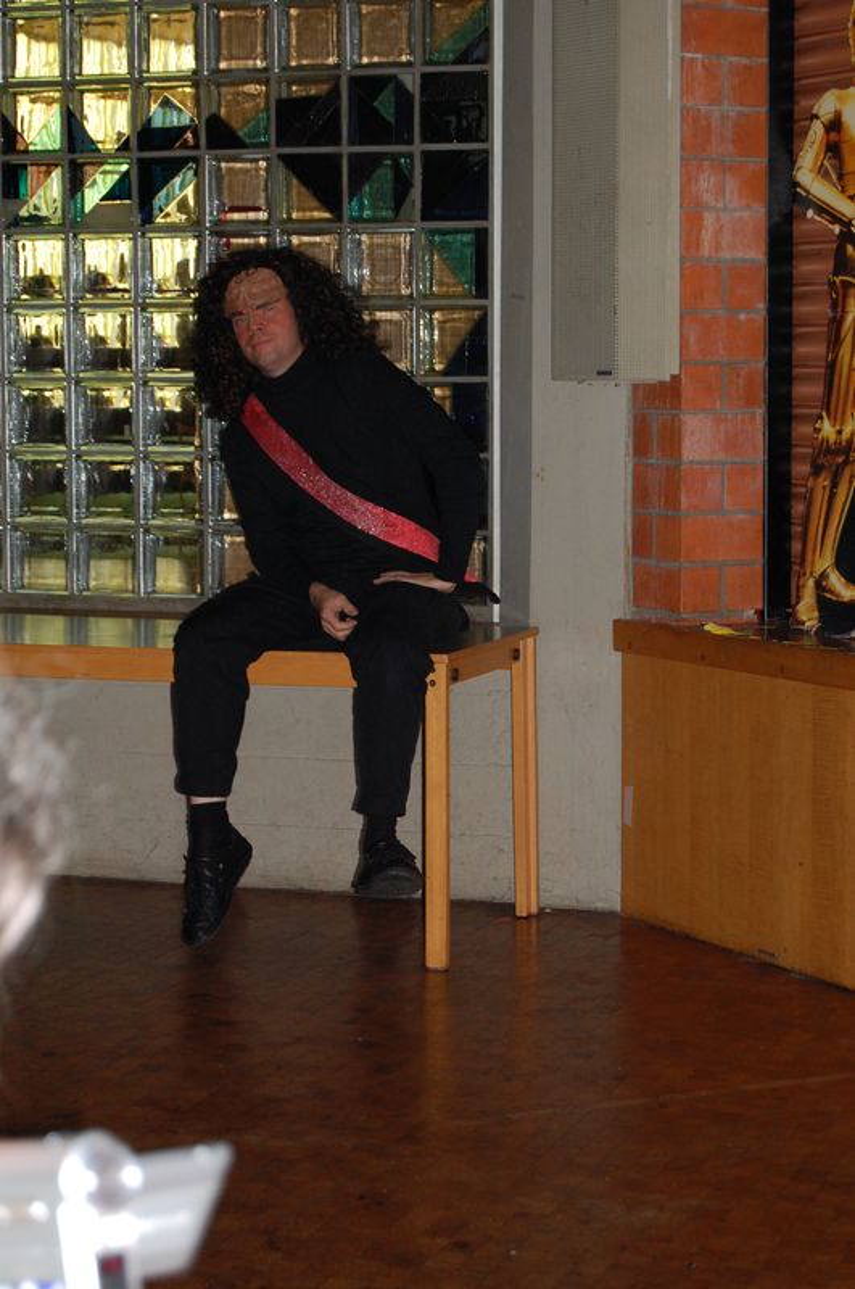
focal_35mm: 82
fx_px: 2948
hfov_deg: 16.5
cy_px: 644
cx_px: 428
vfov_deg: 24.7
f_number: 5.6
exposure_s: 1/60
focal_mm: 55
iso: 720
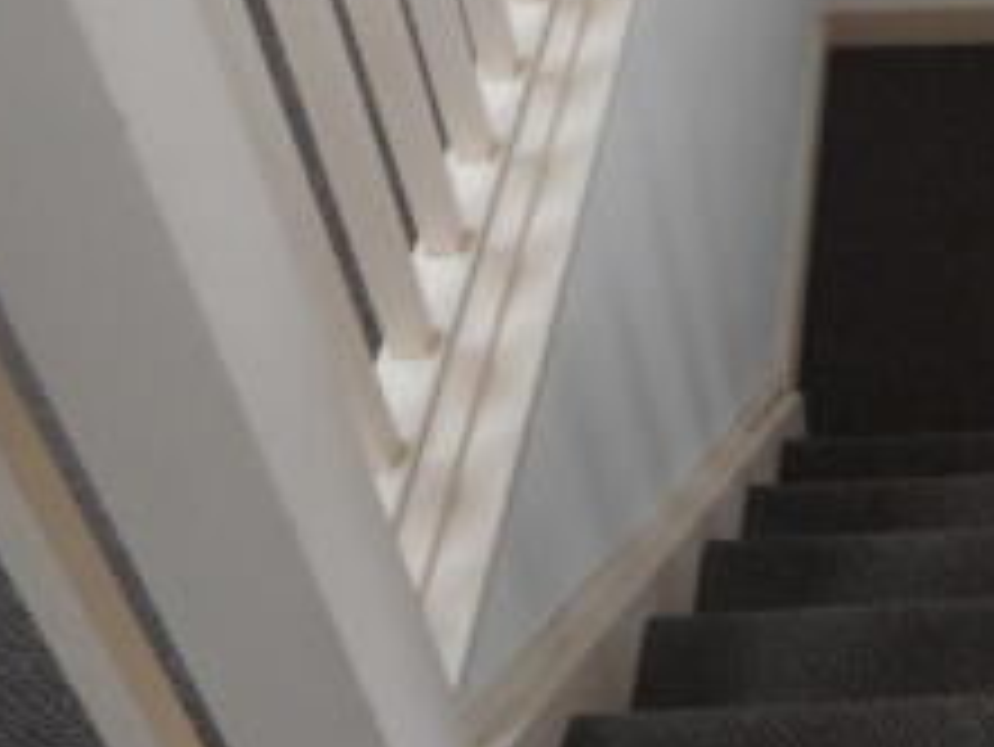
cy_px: -97
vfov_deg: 21.1
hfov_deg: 26.3
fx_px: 1896
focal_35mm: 66
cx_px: 1176
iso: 125
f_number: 3.7
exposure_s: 1/30
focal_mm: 4.5
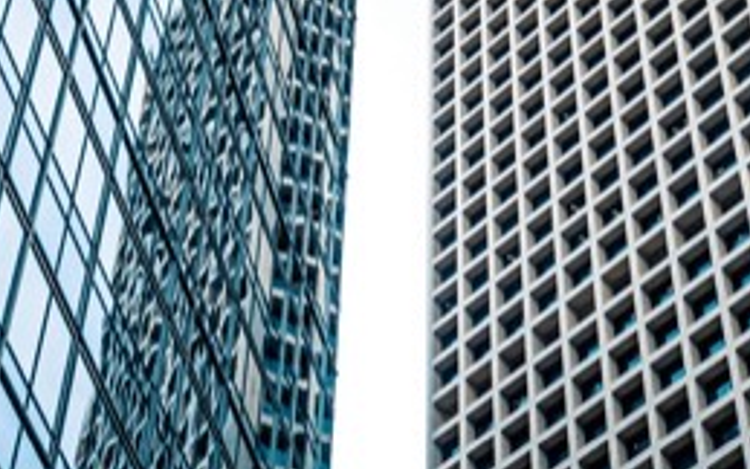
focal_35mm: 88
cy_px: -305
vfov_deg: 13.7
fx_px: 1799
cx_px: 539
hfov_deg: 23.4
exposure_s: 1/100
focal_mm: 16
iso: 100
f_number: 9
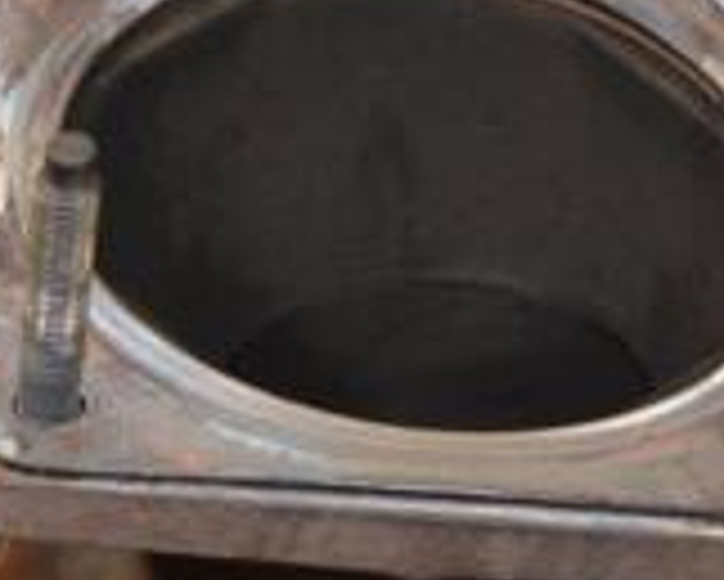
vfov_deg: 9.2
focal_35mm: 168
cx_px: 351
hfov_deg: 11.5
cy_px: 558
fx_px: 3602
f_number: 4.8
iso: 400
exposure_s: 1/100
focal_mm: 32
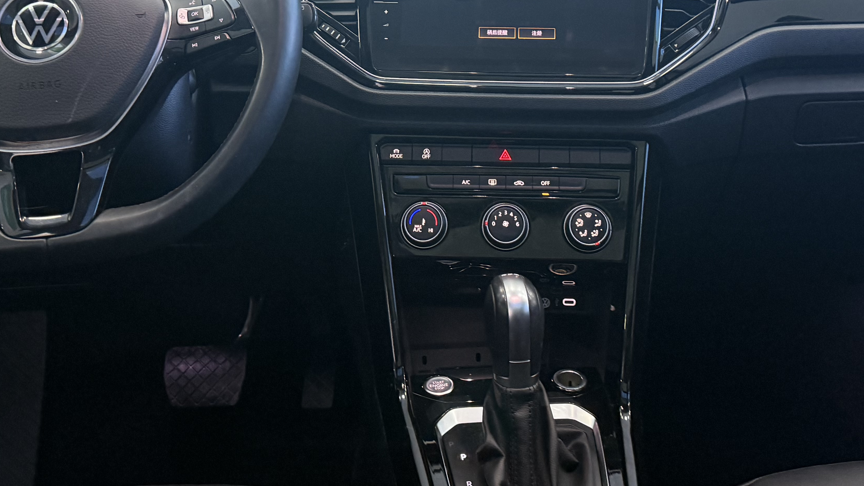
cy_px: 90
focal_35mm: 45
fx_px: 1031
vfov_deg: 26.0
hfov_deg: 45.5
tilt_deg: -12.8
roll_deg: -0.4
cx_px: 454
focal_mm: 6.76
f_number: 1.78
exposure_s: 1/50
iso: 320
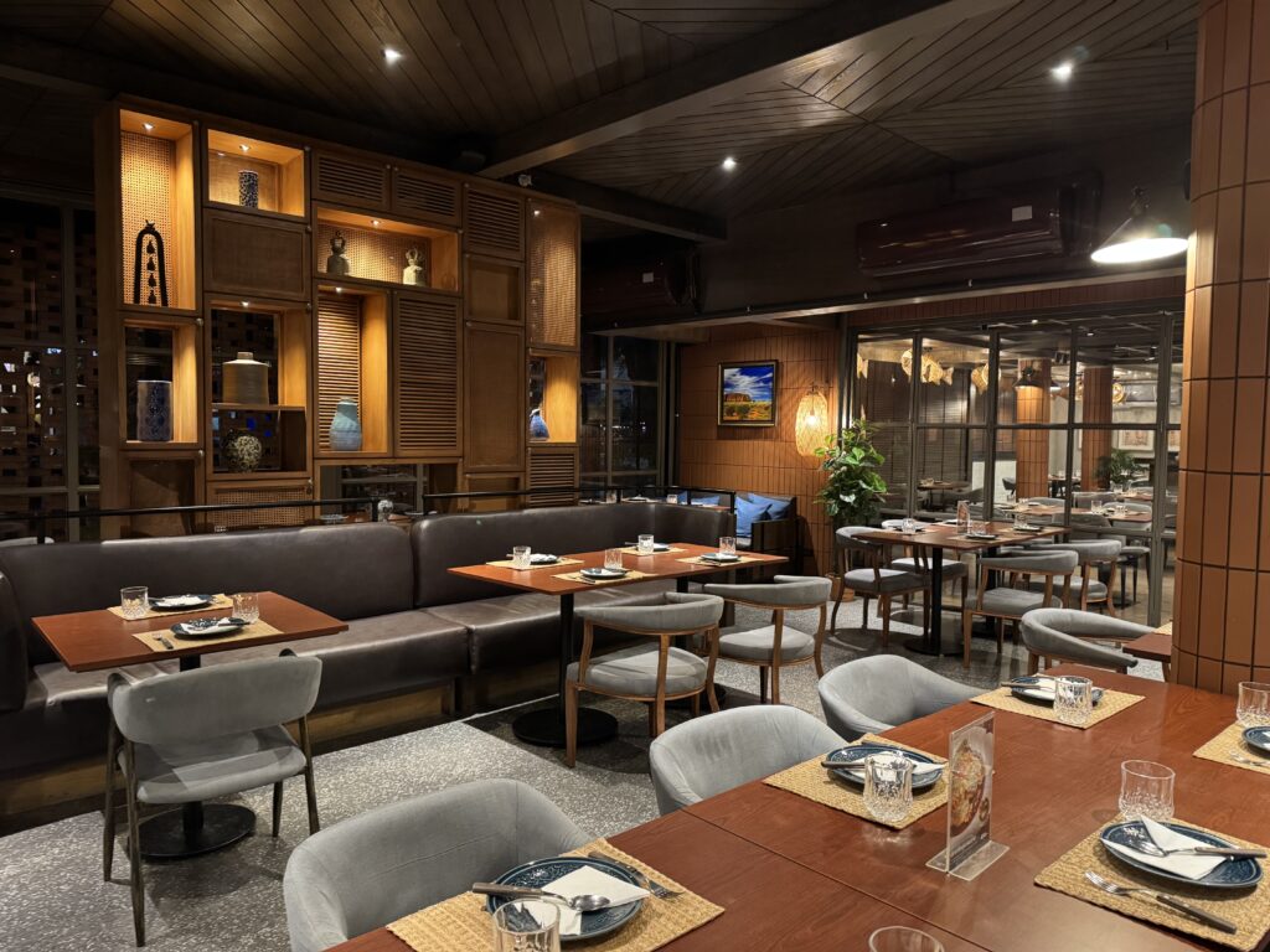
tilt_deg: -2.6
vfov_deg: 56.8
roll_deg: +0.1
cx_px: 635
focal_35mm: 24
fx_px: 881
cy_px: 476
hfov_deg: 71.6
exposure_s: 1/33
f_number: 1.78
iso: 640
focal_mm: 6.76
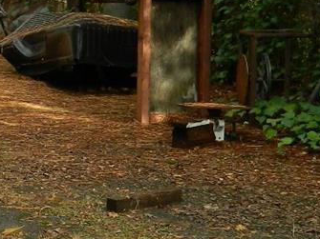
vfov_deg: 13.2
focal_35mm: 112
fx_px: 1035
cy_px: 111
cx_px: -175
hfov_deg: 16.0
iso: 80
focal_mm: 4.5
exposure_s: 1/160
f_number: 3.1
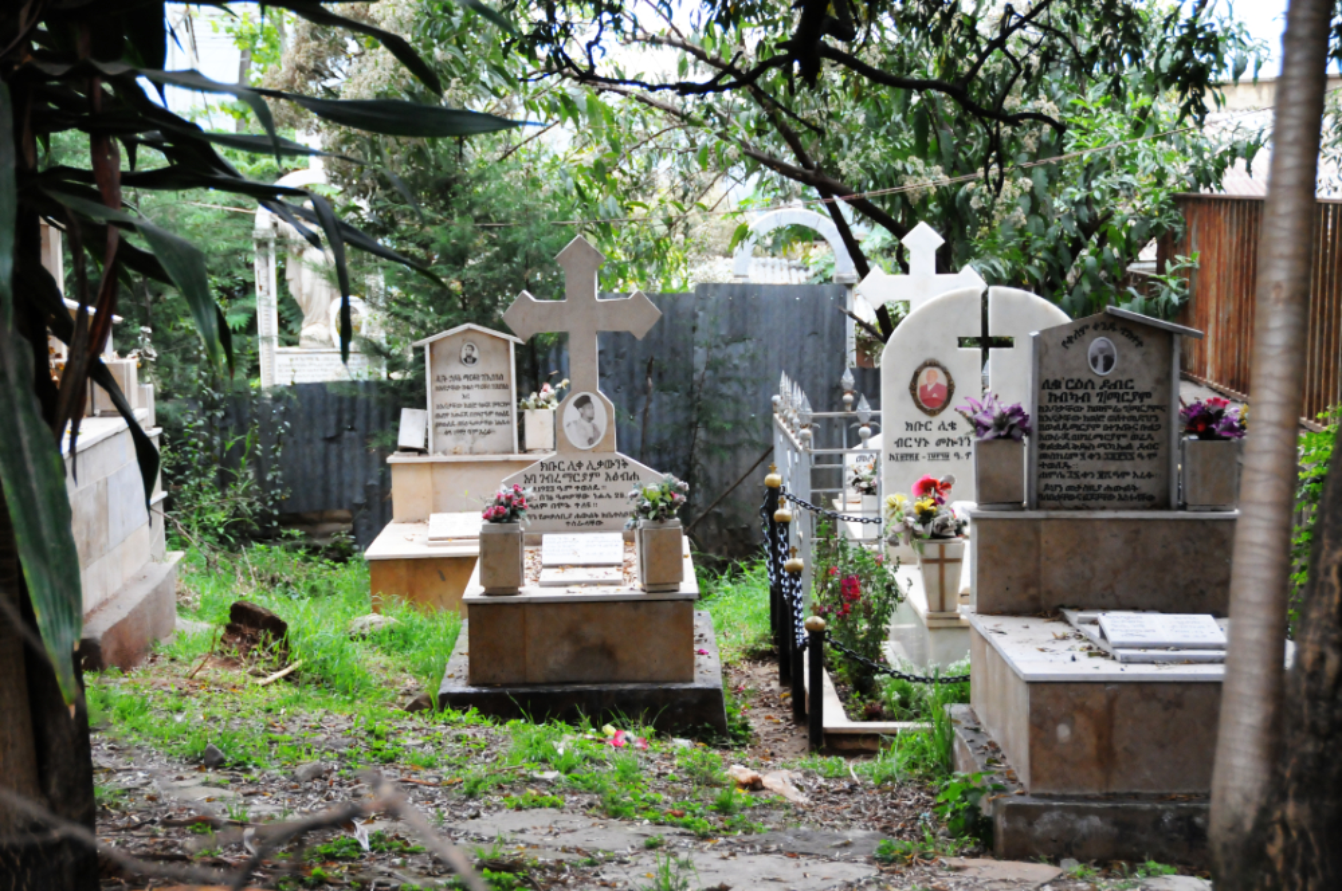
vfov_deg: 16.2
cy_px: 446
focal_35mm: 84
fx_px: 3127
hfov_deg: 24.2
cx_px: 671
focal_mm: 56
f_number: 4.8
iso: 2000
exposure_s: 1/1600
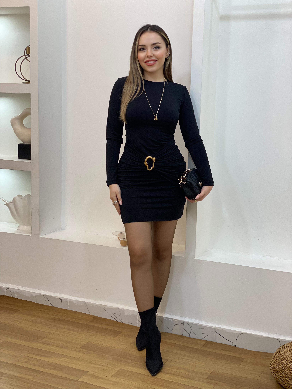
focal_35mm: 52
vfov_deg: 36.8
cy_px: 194
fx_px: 585
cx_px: 146
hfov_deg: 28.0
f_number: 2
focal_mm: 6
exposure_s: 1/100
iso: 80
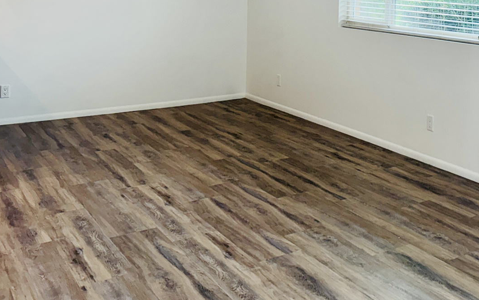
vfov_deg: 24.9
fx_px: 640
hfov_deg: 38.7
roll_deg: -1.3
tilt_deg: -2.0
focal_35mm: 49
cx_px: 413
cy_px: -9
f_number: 1.78
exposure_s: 1/162
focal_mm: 6.76
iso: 80
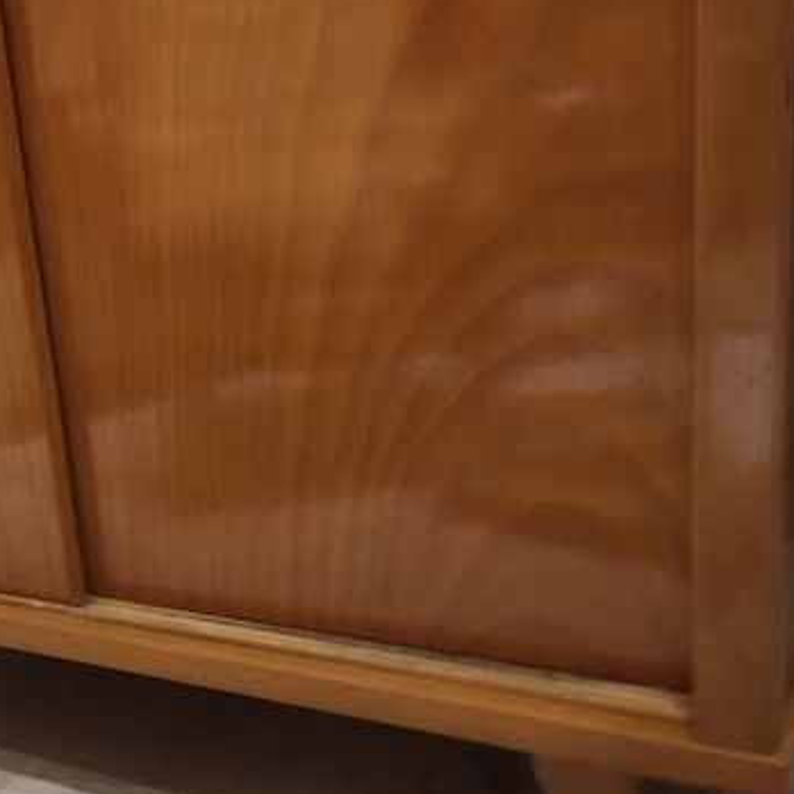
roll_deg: +6.3
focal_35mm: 47
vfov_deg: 35.9
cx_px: 280
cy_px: 498
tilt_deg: -16.2
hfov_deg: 35.8
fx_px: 1220
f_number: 2.2
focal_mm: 4.15
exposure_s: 1/17
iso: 400
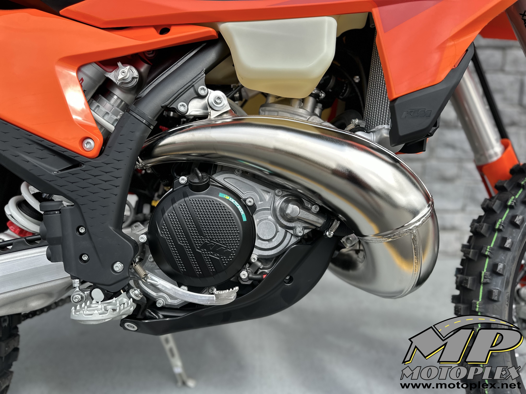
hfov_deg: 71.6
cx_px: 263
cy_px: 197
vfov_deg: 56.8
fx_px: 365
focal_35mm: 24
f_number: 1.78
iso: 80
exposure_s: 1/864
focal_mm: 6.86
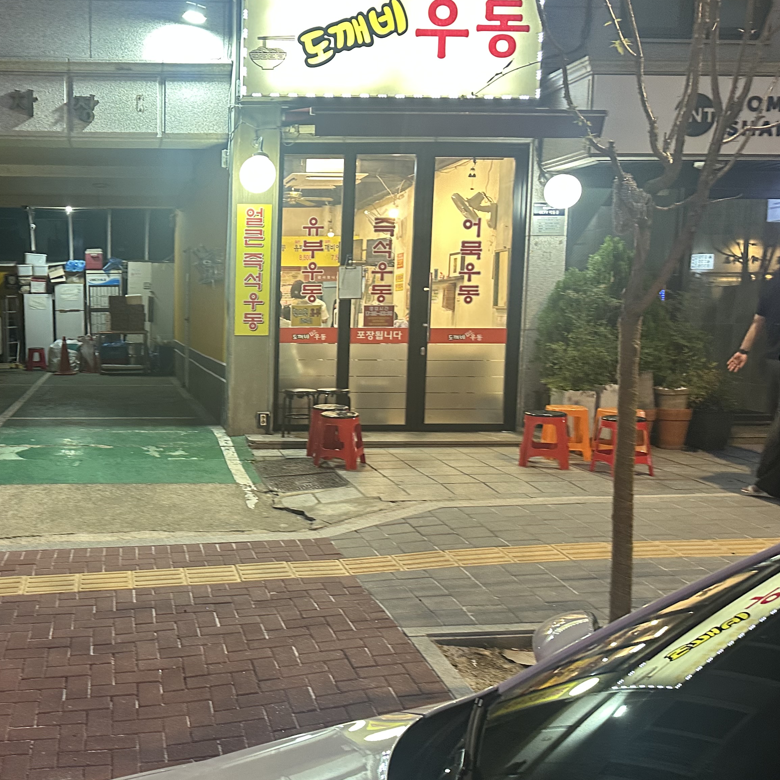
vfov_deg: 44.9
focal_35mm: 37
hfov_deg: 43.0
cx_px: 162
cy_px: 420
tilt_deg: -7.1
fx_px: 943
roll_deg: +0.1
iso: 320
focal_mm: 6.86
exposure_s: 1/60
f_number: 1.78
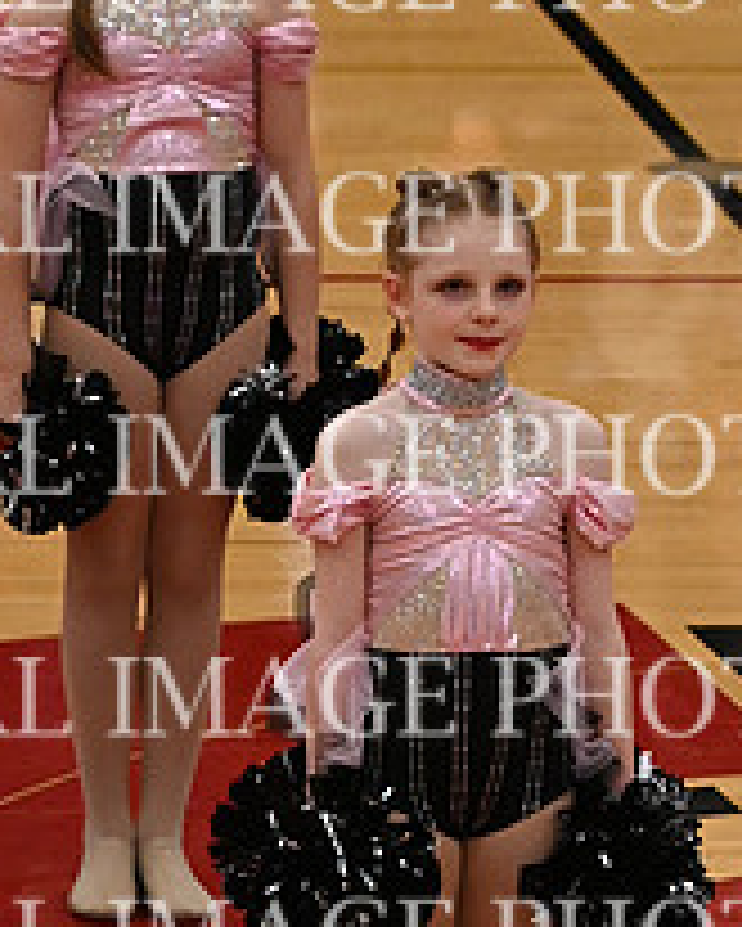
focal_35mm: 555
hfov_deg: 2.8
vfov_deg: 3.5
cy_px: 576
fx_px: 15224
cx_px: 461
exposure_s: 1/400
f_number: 4
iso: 5000
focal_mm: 140
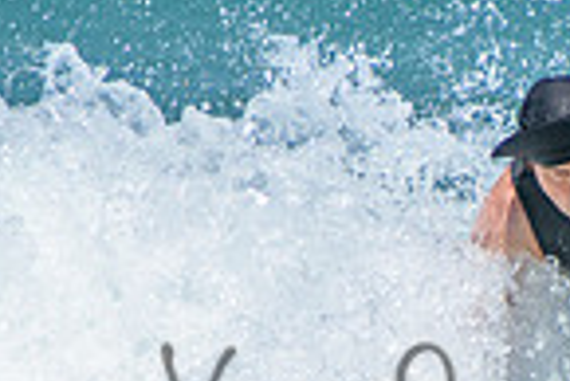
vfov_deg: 0.6
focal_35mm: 2398
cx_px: 566
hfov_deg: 0.9
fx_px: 38006
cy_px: 371
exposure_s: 1/2000
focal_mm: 400
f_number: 5.6
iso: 250
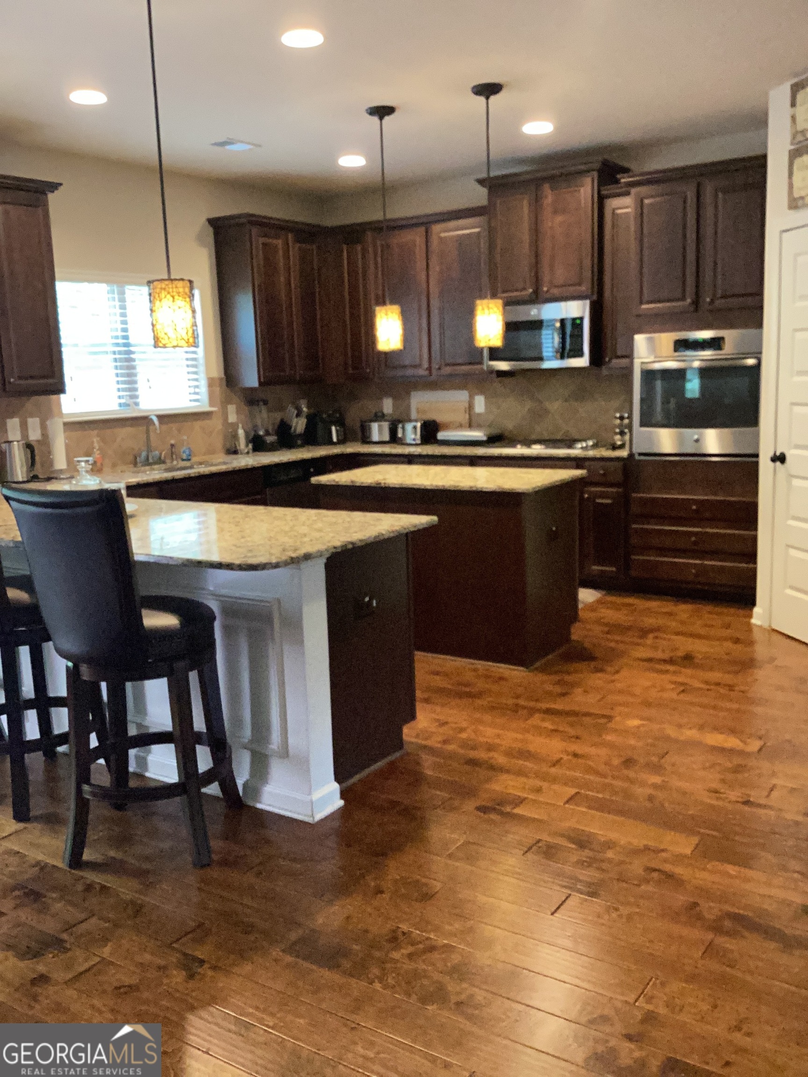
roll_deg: +1.4
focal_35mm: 31
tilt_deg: -11.4
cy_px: 538
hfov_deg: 45.4
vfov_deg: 58.4
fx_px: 965
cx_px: 404
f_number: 2.4
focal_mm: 3.3
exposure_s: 1/30
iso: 500
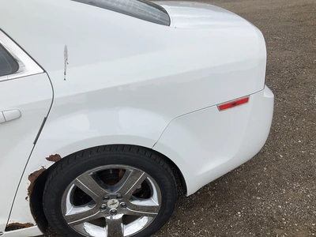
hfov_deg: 61.7
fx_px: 265
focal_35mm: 29
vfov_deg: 48.2
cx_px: 158
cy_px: 118
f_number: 1.8
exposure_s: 1/1577
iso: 25
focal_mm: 3
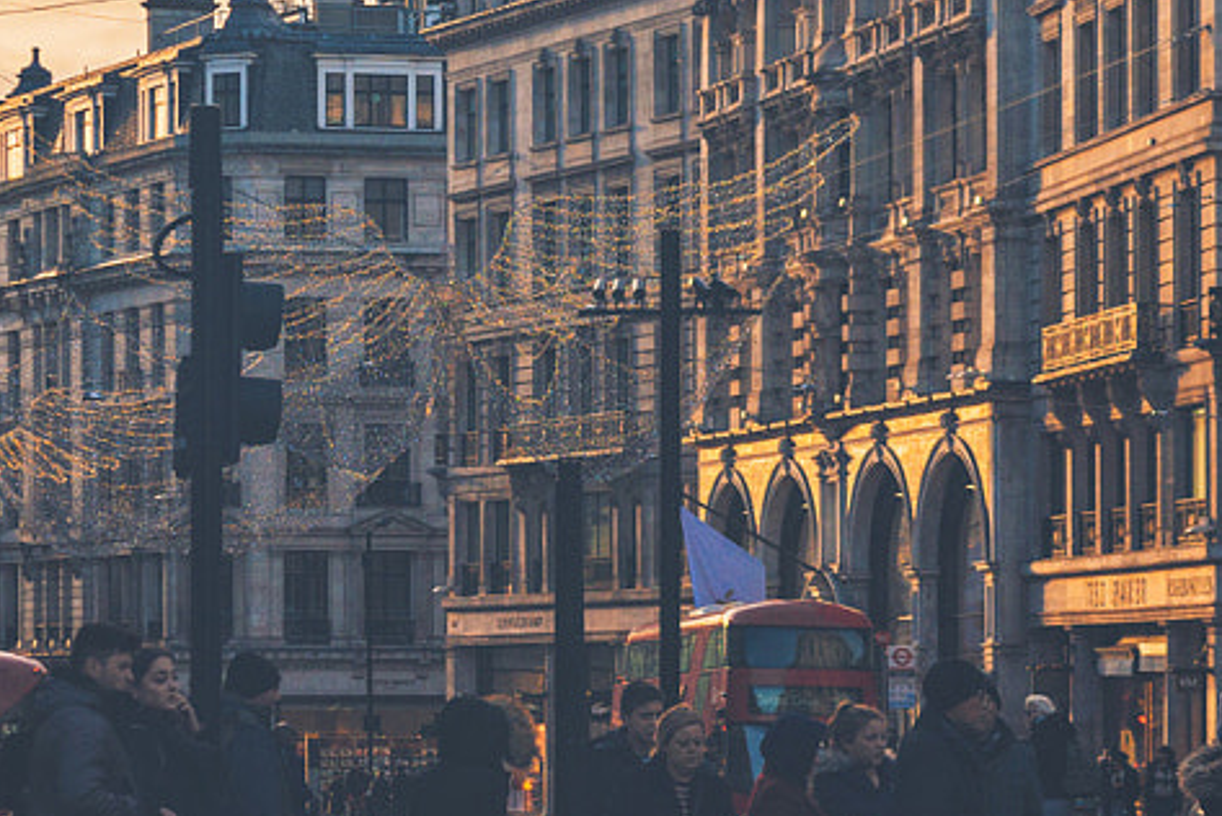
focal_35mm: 169
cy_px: 250
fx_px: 5740
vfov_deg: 8.1
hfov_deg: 12.2
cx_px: 571
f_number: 5.6
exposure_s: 1/500
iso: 100
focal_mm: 50
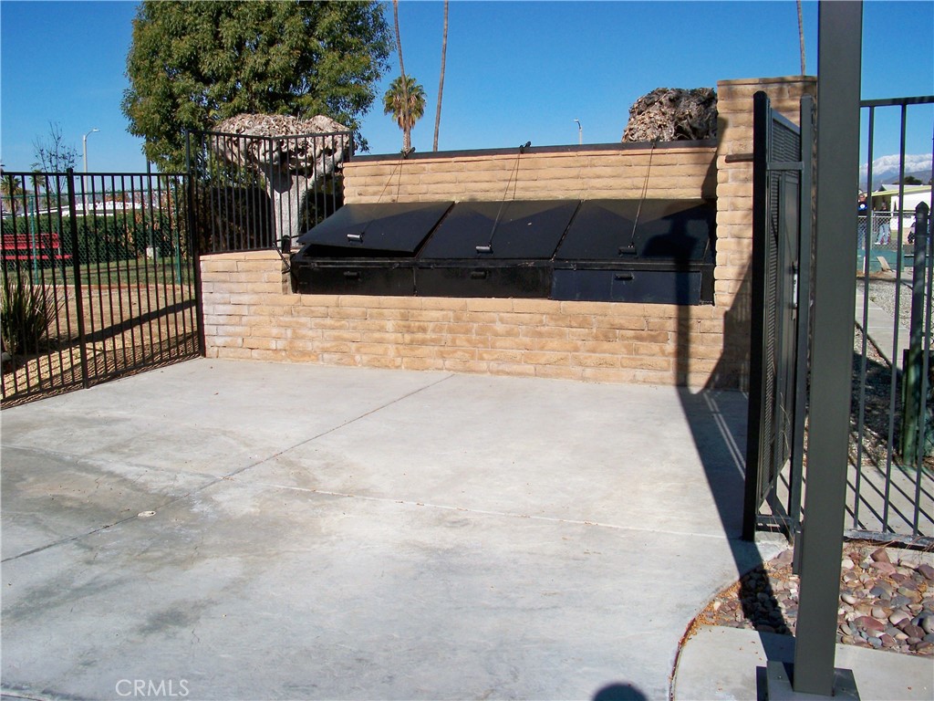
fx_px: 890
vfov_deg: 42.9
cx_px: 467
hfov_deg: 55.4
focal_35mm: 33
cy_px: 350
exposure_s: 1/1000
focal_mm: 5.85
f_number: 5.6
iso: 64
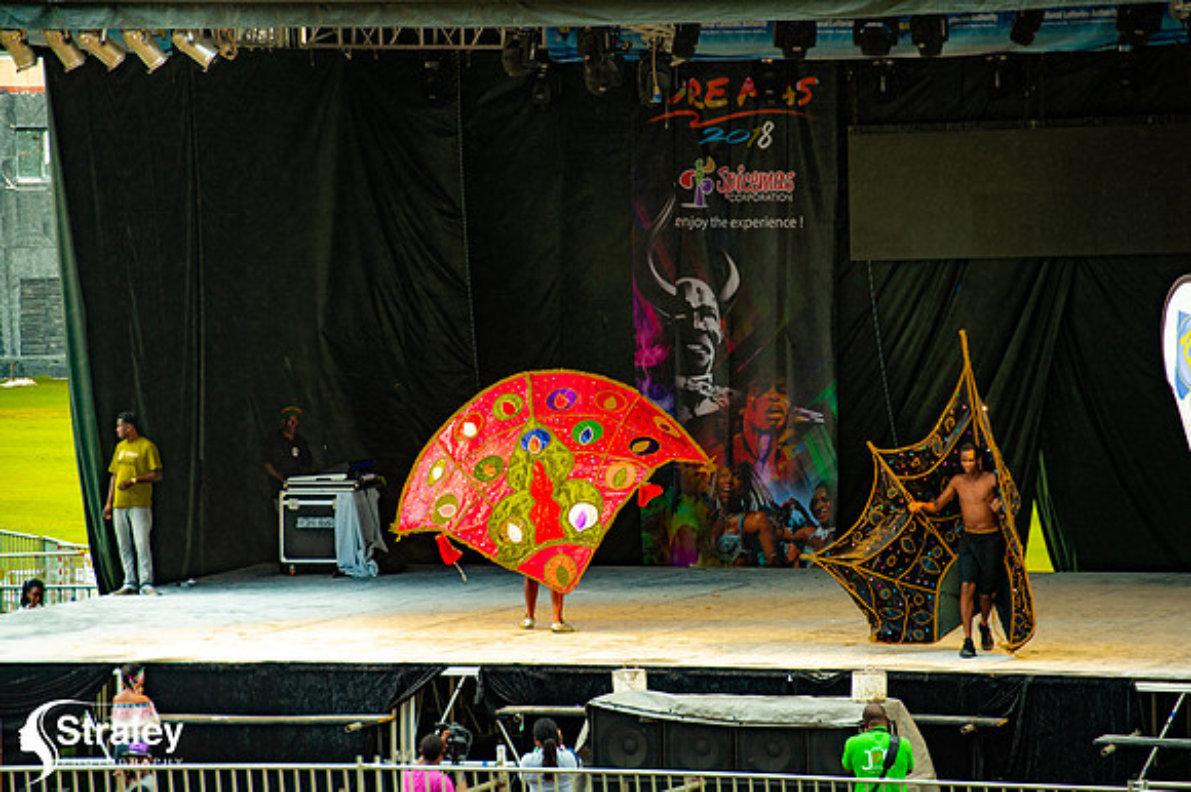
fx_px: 6613
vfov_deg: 6.9
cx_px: 596
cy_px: 396
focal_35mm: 200
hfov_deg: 10.3
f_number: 5
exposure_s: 1/160
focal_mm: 200
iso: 500
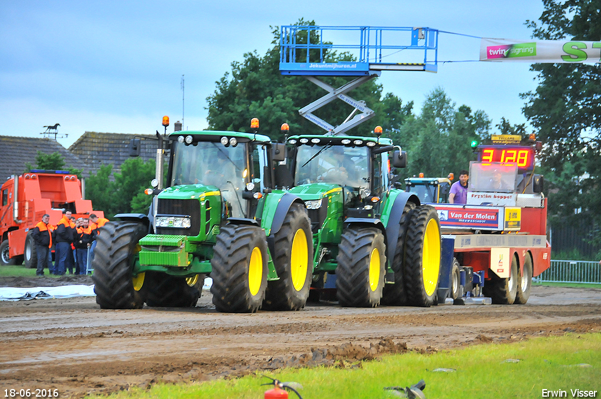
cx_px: 300
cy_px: 200
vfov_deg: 5.9
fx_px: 3876
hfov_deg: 8.9
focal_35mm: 232
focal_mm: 155
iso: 1000
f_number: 5.6
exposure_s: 1/80
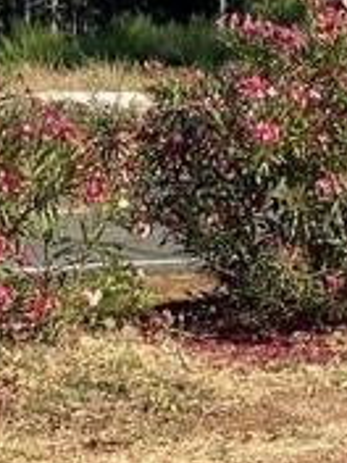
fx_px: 2018
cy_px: 455
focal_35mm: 151
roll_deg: +0.4
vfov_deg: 12.9
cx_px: 129
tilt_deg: -10.1
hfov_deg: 9.8
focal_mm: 4.25
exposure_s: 1/1754
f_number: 1.8
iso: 32
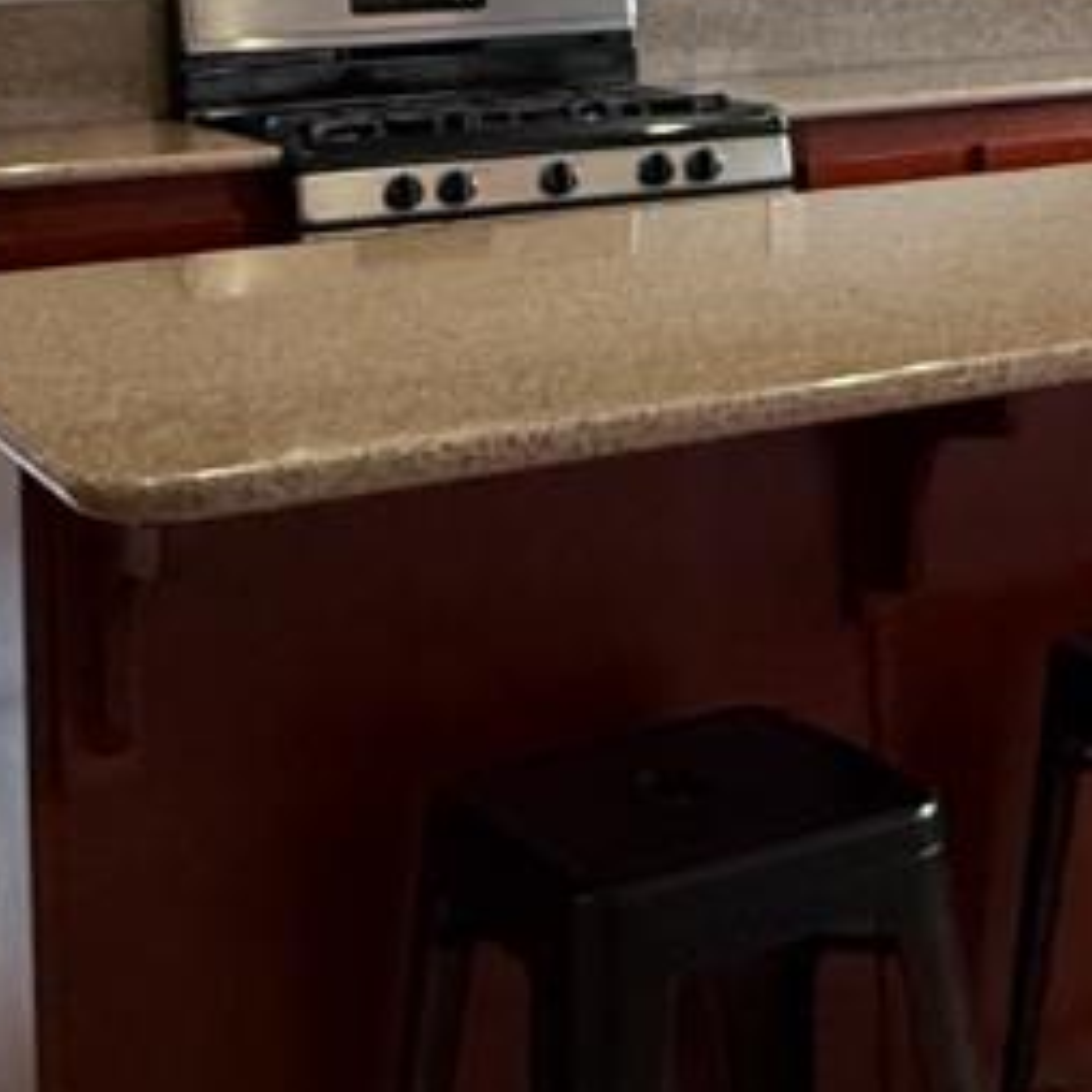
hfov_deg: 22.5
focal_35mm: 73
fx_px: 2605
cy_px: -114
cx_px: 1169
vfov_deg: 22.3
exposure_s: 1/120
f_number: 2.2
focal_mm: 2.22
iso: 320
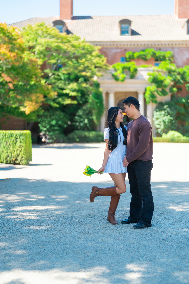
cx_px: 94
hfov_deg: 27.0
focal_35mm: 50
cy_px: 142
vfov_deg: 39.6
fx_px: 394
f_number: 1.2
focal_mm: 50
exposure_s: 1/1250
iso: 250
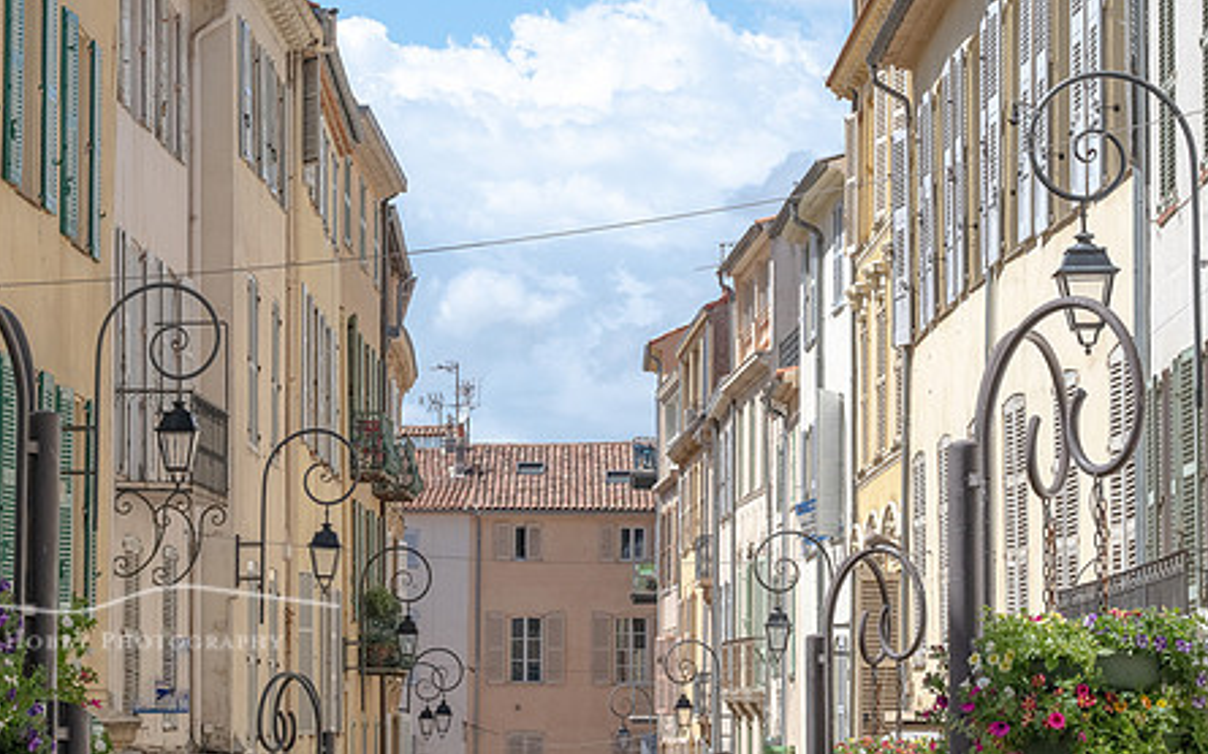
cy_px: 240
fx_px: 3720
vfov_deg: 11.6
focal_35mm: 113
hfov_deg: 18.4
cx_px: 543
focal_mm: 85
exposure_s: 1/800
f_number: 13
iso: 800
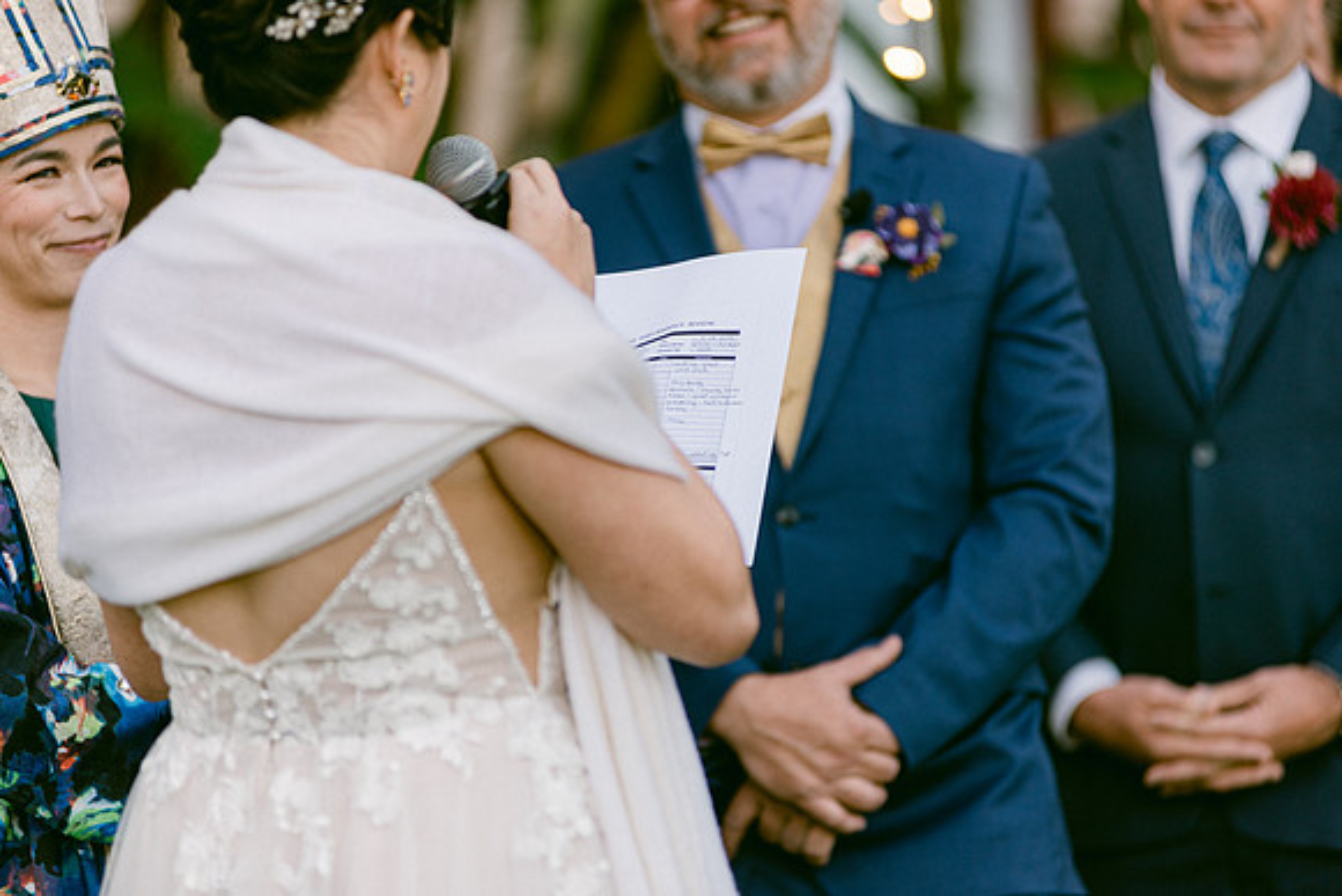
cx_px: 671
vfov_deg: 6.6
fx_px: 7729
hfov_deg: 9.9
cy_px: 448
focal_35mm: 207
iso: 220
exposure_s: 1/125
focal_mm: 200
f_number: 2.8
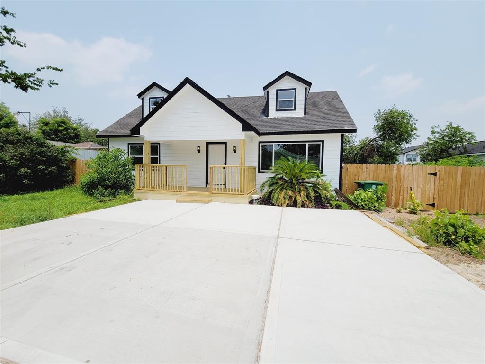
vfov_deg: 89.9
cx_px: 242
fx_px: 182
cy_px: 182
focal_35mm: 13
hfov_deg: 106.2
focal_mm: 2.2
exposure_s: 1/3531
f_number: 2.2
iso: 64
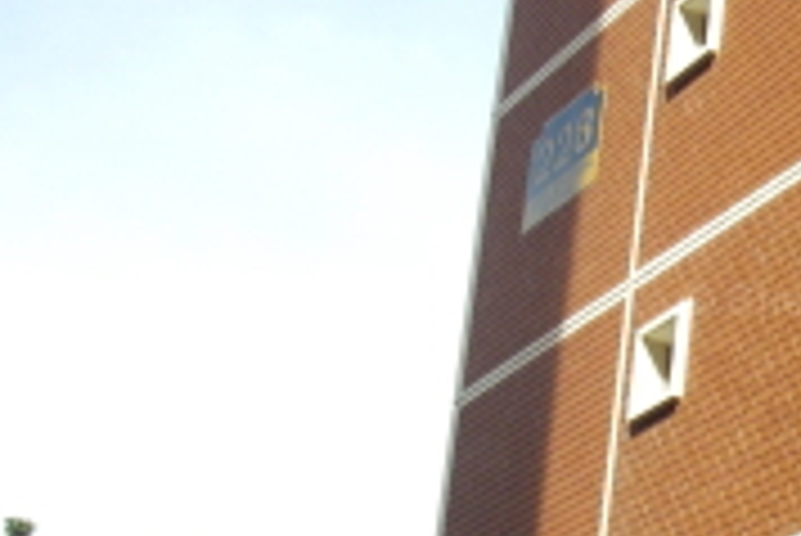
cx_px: 1017
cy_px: 306
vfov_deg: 11.5
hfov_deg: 16.3
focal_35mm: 119
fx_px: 2650
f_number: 5.6
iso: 80
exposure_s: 1/160
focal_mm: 6.2
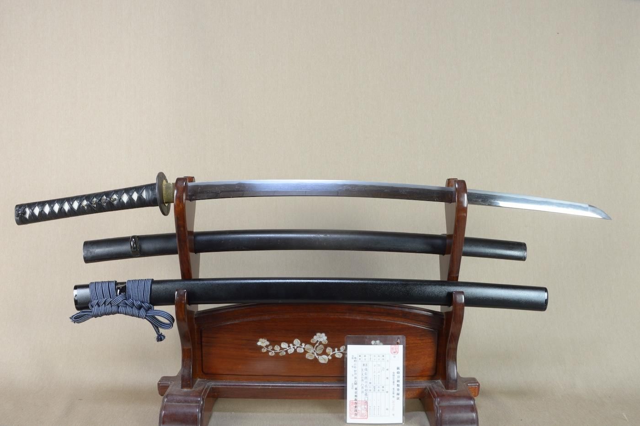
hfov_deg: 62.0
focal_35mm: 30
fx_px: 533
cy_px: 213
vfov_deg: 43.5
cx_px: 320
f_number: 11
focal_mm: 20
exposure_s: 1/2
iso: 400
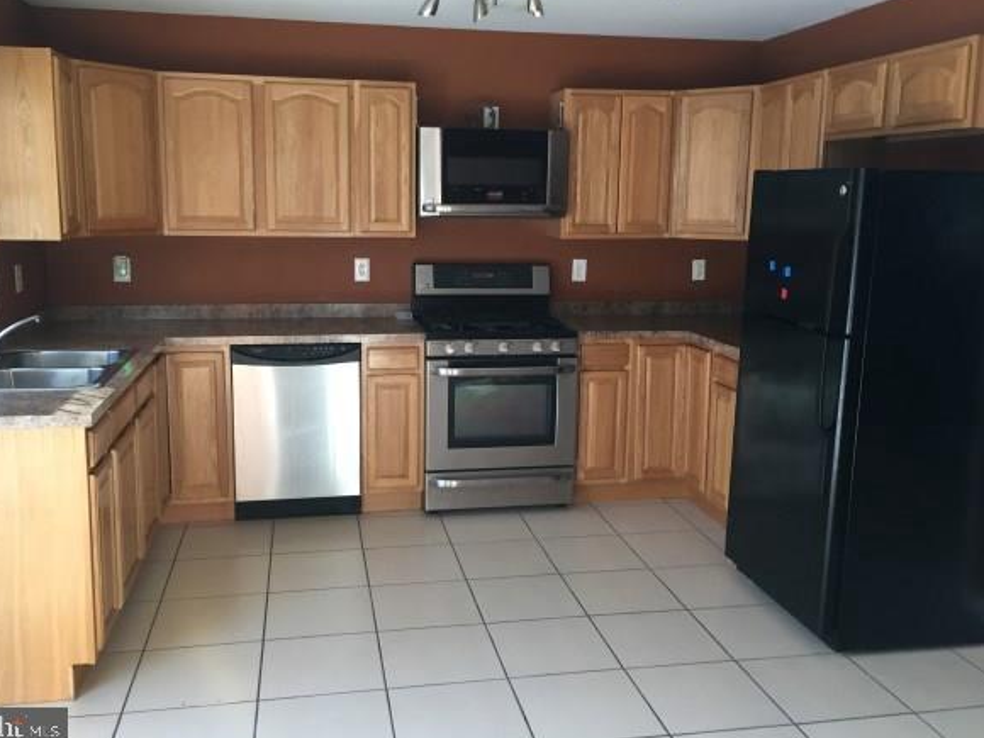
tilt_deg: -9.1
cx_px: 478
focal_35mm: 32
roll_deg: -2.8
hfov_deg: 56.8
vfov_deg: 44.1
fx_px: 910
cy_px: 344
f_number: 2.2
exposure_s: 1/30
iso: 40
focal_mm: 4.15
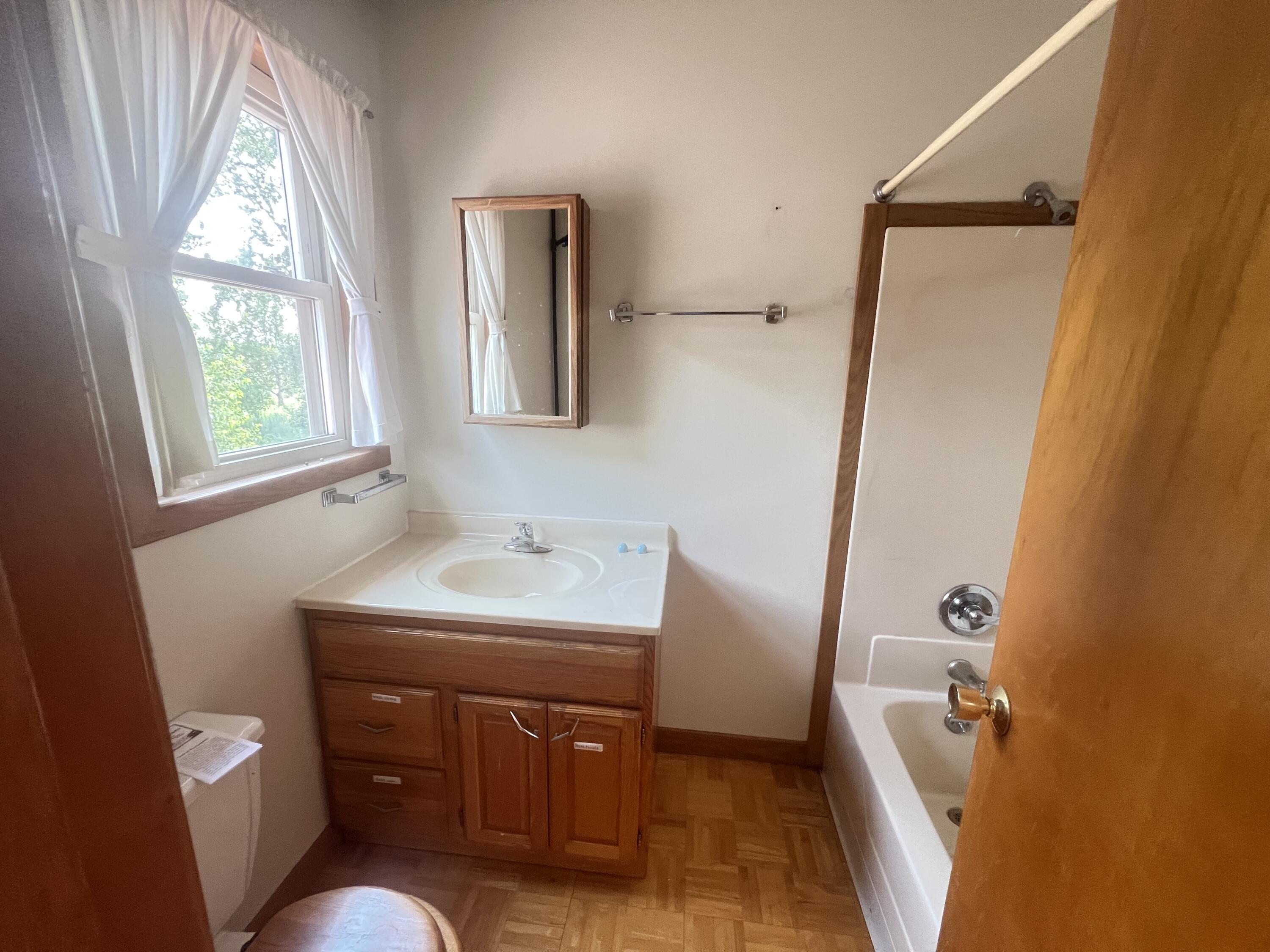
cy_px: 476
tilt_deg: -12.7
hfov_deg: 106.2
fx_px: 477
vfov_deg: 89.9
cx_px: 635
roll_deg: -0.4
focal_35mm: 13
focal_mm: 1.57
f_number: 1.8
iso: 250
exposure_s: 1/70
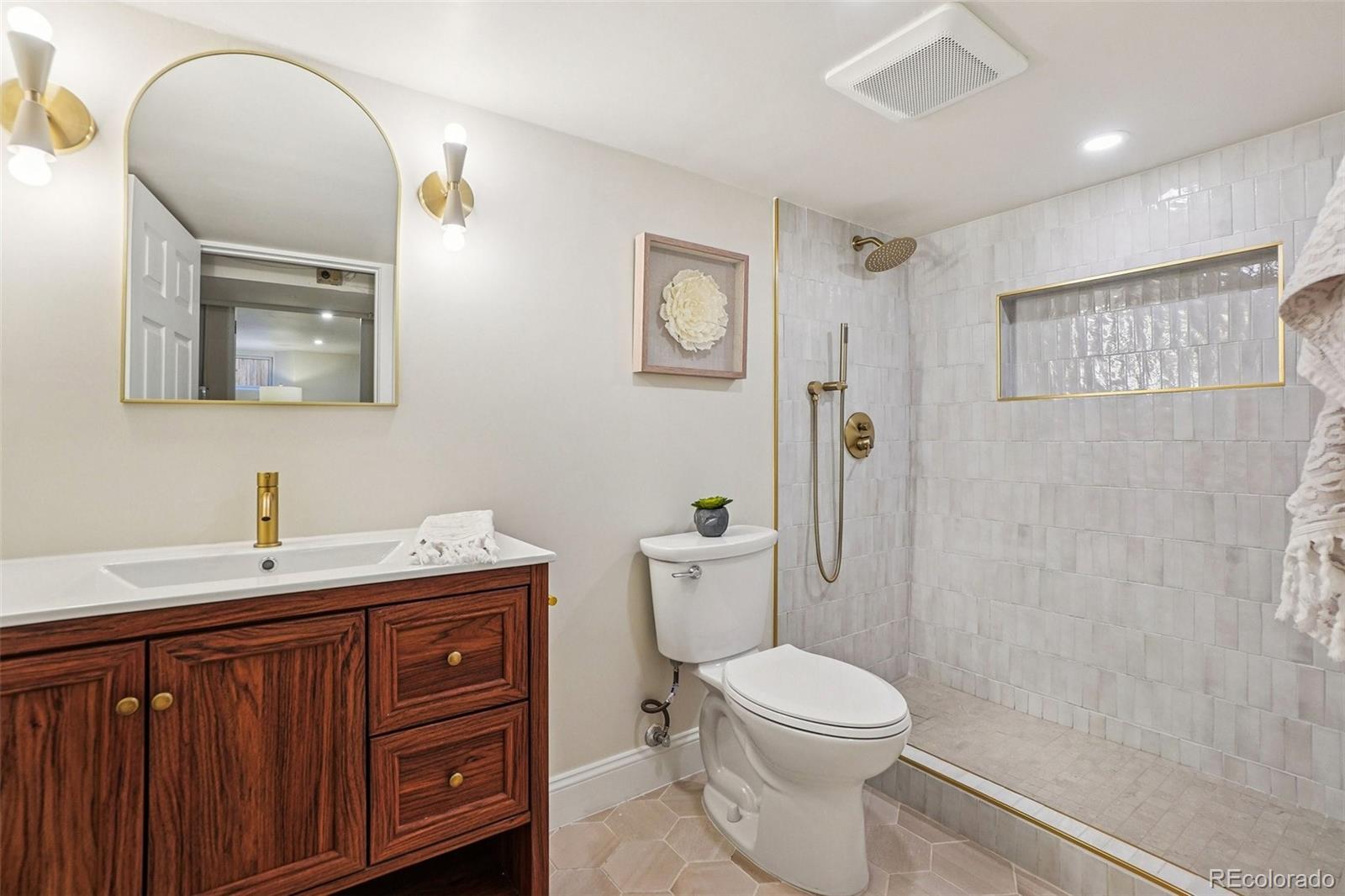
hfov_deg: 100.4
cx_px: 672
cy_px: 448
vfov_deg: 77.3
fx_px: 560
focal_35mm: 15
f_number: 8
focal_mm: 10
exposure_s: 1/30
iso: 400
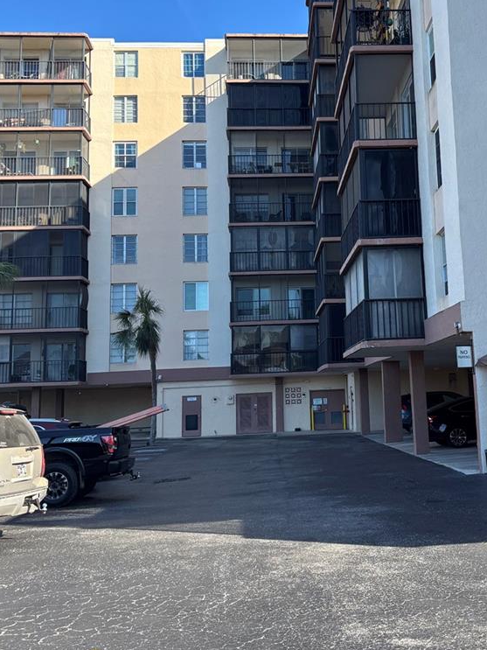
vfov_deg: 44.6
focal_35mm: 42
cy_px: 269
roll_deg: +1.4
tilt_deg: +11.9
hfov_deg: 33.9
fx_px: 788
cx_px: 336
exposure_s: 1/894
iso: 50
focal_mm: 5.96
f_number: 1.6
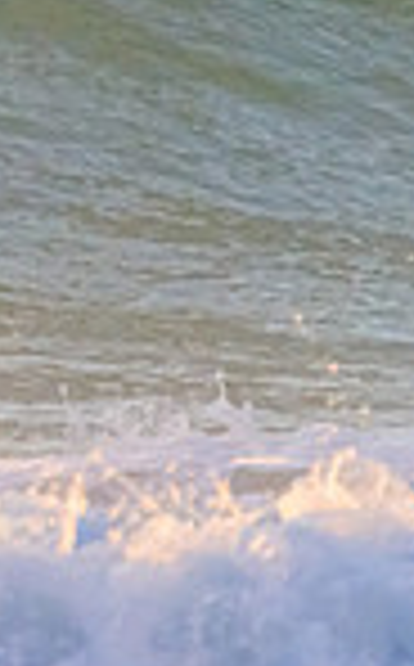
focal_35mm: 3198
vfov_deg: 0.7
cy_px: 11
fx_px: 57958
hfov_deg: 0.4
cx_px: -590
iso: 5000
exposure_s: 1/1250
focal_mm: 800
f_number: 11
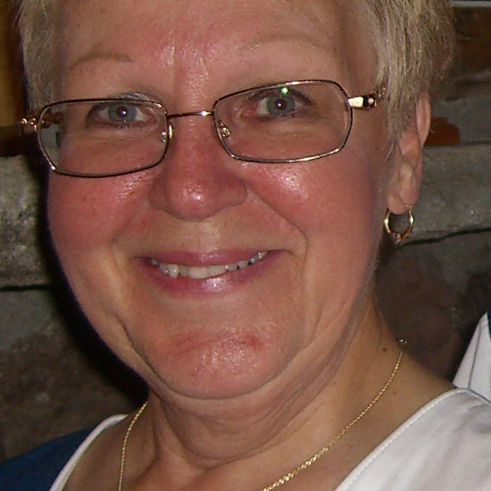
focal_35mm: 157
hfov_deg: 10.8
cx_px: 678
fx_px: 2519
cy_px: 213
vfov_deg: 11.1
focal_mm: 7.9
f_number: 2.8
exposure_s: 1/60
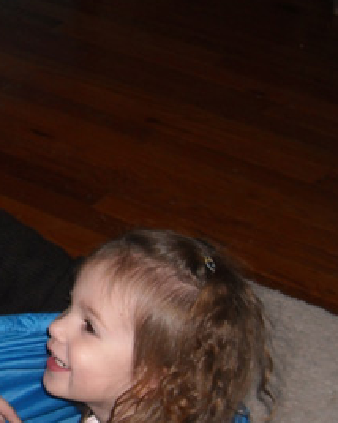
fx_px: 1277
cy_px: 262
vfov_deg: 18.8
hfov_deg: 14.5
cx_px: -96
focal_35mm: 102
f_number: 2.8
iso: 64
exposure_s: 1/60
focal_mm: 5.7
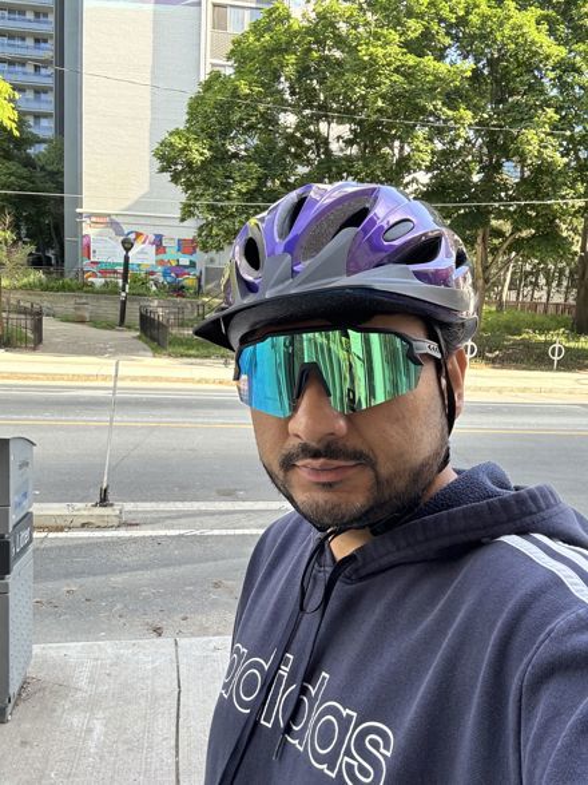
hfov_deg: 46.8
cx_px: 294
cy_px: 392
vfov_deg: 60.0
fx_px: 680
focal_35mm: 30
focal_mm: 2.69
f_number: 1.9
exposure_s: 1/120
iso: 40
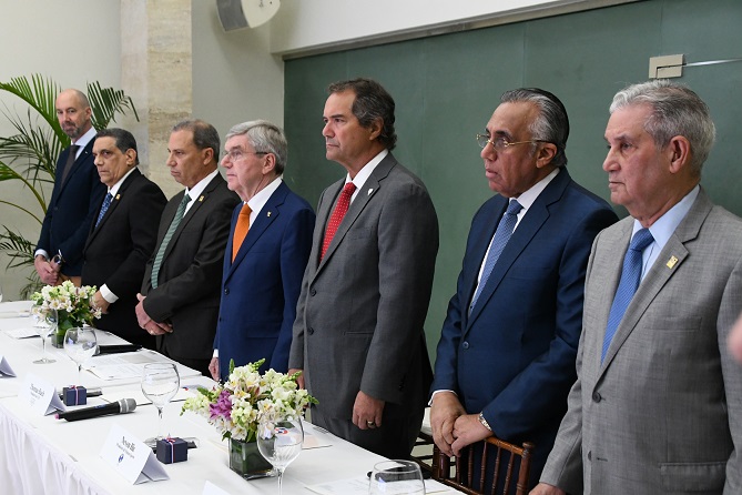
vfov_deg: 26.5
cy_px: 248
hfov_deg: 38.9
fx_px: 1051
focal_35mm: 51
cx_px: 371
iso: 4000
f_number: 5.6
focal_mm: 34
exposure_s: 1/125
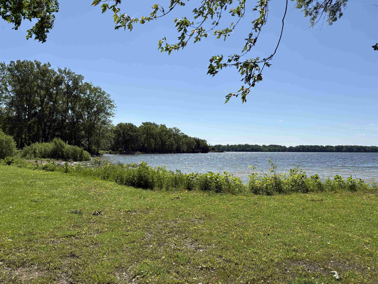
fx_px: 284
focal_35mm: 26
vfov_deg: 53.1
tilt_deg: +1.9
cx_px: 189
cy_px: 142
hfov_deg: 67.3
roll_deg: +0.2
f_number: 1.6
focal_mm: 5.96
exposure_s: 1/5348
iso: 50
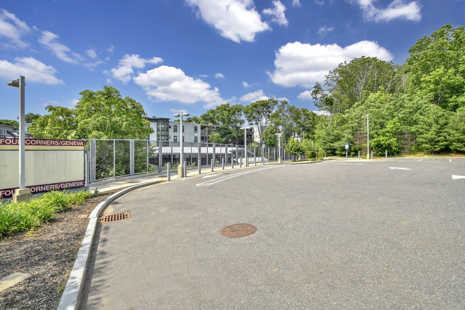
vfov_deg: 77.3
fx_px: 194
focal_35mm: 15
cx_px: 232
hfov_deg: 100.4
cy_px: 155
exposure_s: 1/30
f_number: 18
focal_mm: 15
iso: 100
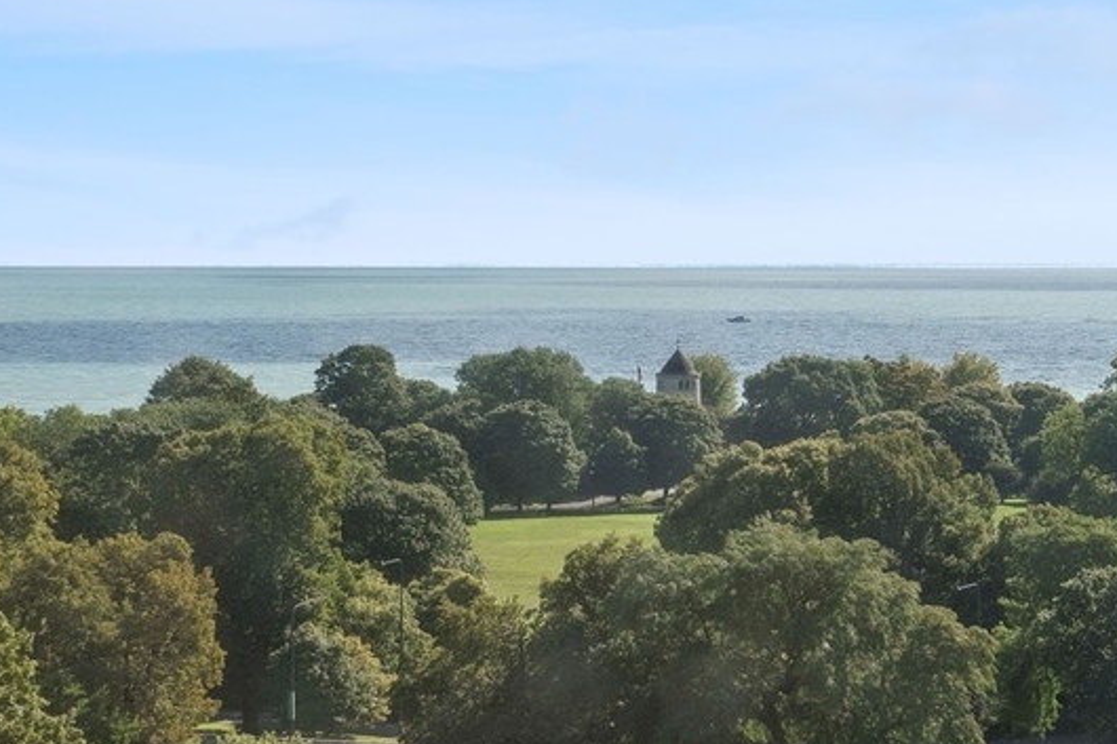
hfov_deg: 19.1
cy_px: 301
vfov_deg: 12.8
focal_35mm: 107
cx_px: 721
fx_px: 3319
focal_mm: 35
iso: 200
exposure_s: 1/800
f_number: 8
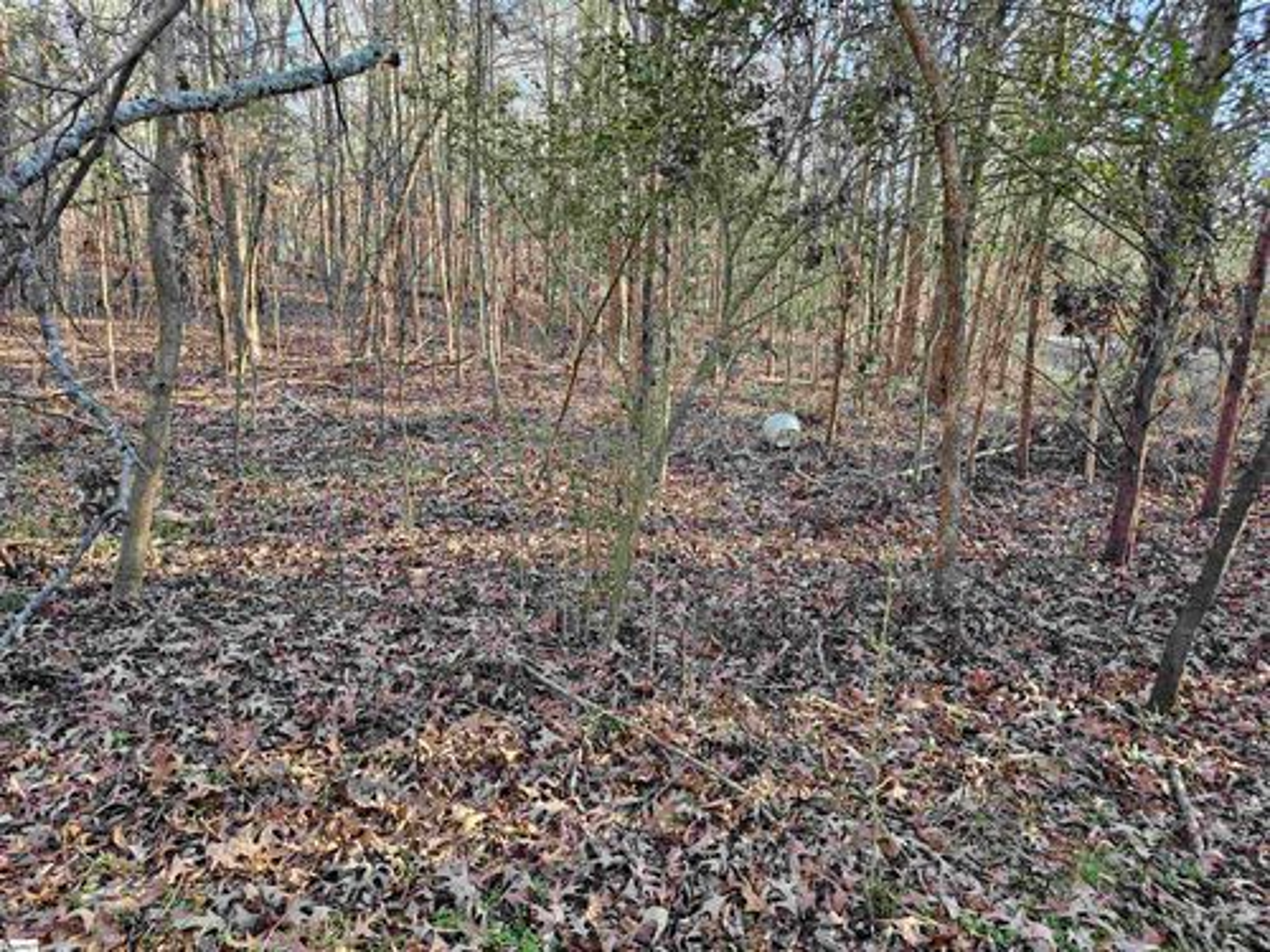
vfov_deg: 58.9
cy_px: 476
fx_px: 844
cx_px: 635
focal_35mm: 23
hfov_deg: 73.9
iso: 80
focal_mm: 6.3
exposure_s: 1/120
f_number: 1.7
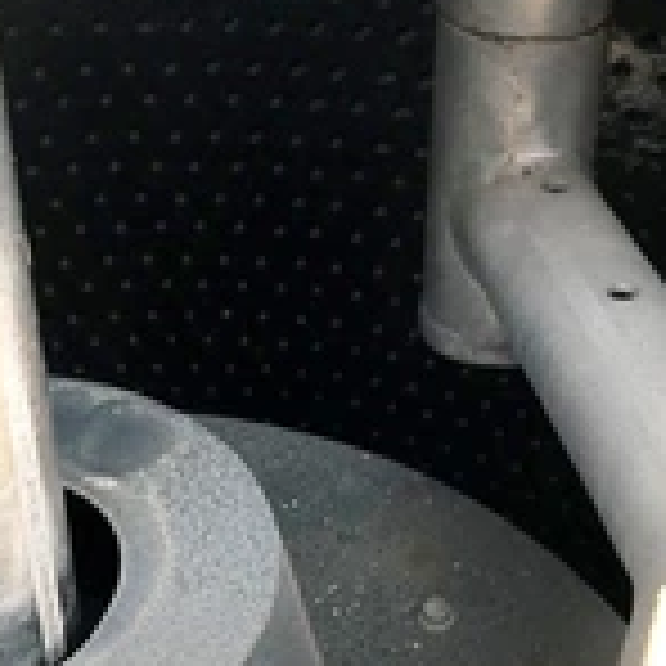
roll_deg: +5.1
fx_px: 1458
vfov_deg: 25.6
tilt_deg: -36.3
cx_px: 292
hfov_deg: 25.7
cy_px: 428
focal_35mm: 67
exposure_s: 1/120
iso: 32
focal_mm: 3.99
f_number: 1.8
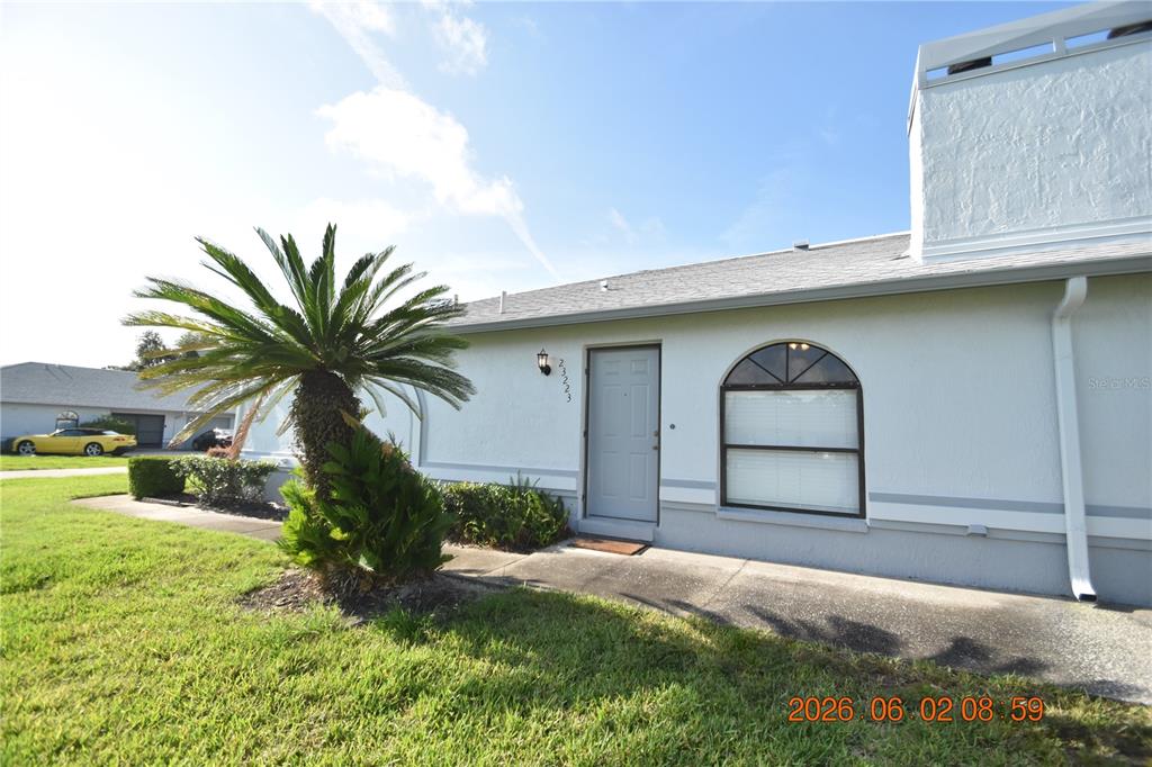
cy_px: 384
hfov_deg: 100.4
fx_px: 480
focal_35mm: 15
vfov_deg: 77.3
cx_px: 576
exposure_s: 1/4000
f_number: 3.5
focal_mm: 10
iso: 800
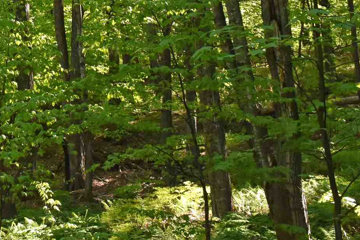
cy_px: -110
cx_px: -115
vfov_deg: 11.6
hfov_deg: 16.9
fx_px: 1136
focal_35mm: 114
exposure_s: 1/200
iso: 800
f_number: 7.1
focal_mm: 23
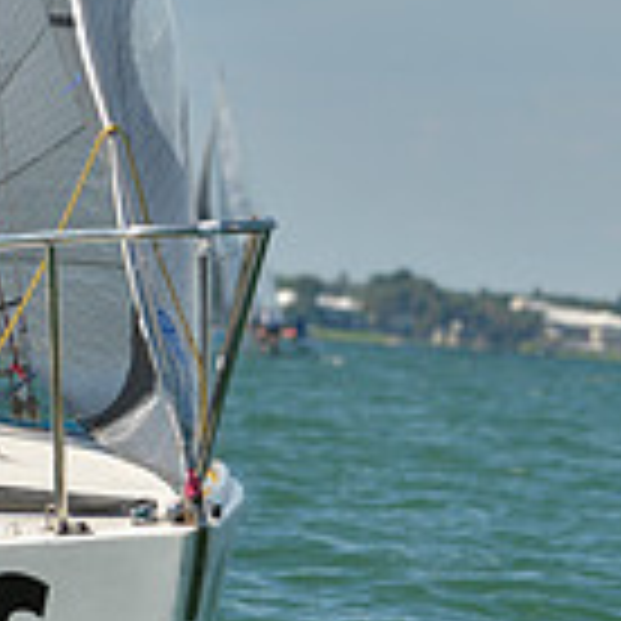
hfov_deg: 2.5
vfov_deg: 2.5
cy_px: 403
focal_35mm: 714
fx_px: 14492
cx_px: -270
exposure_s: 1/1000
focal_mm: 200
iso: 200
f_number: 7.1
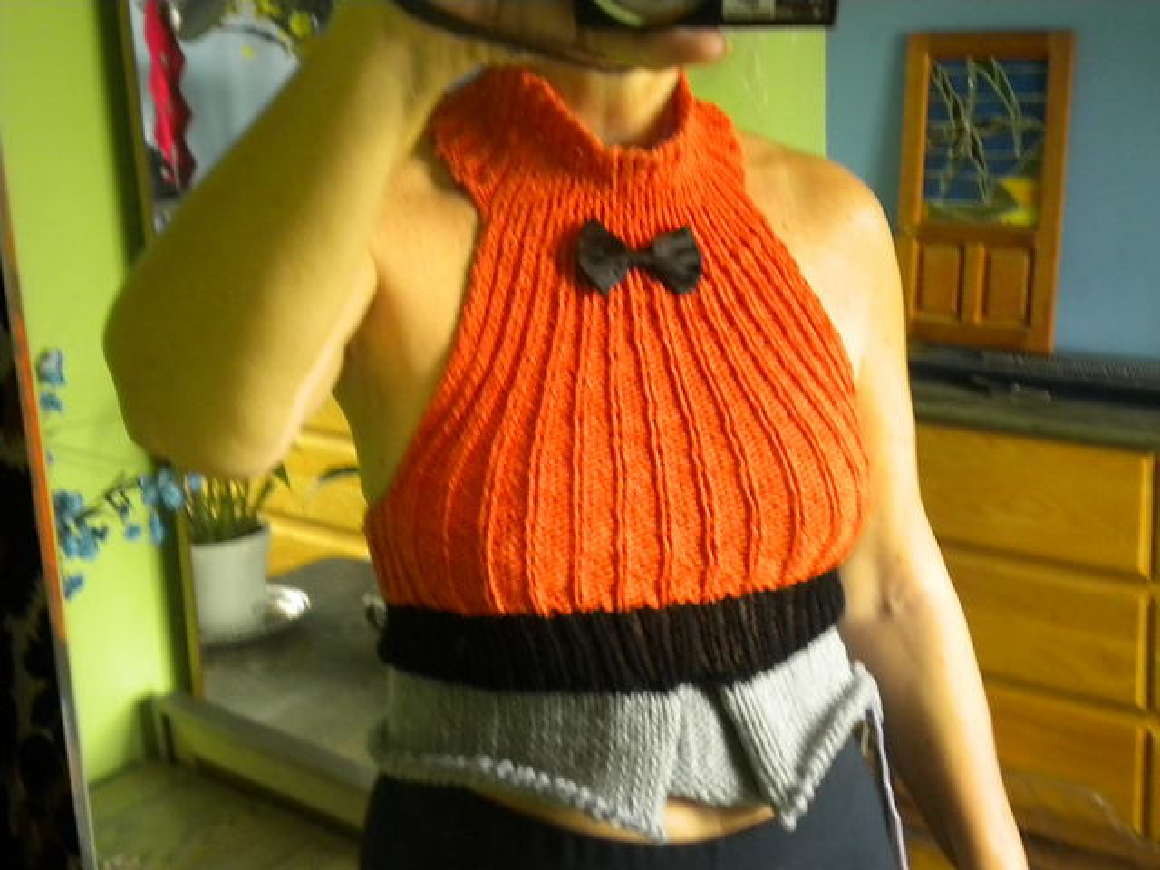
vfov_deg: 28.0
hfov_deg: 36.8
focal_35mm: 52
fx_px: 1743
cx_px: 580
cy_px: 435
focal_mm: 9.3
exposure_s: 1/9.6
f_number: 3.9
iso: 400
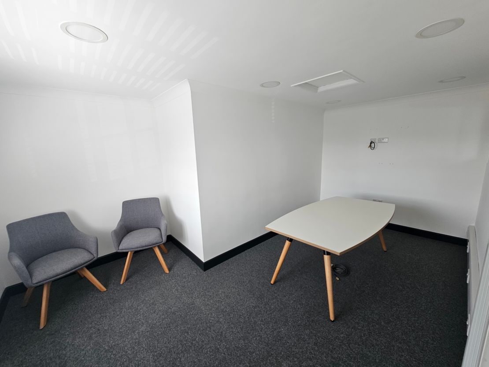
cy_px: 184
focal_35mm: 13
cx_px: 244
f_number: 2.2
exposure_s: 1/60
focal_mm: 2.2
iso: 50
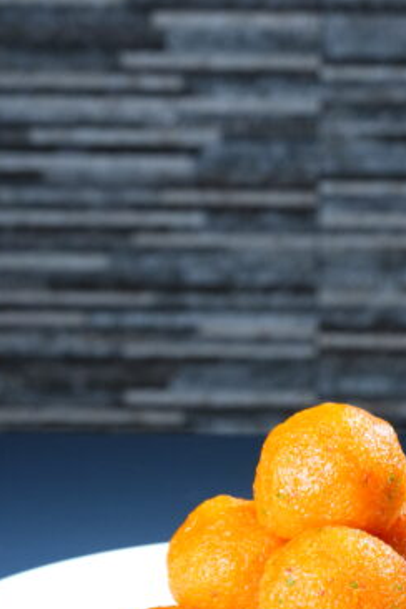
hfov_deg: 11.1
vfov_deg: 16.5
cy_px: 504
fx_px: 2081
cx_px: 298
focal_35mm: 123
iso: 1000
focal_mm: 50
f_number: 7.1
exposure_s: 1/100
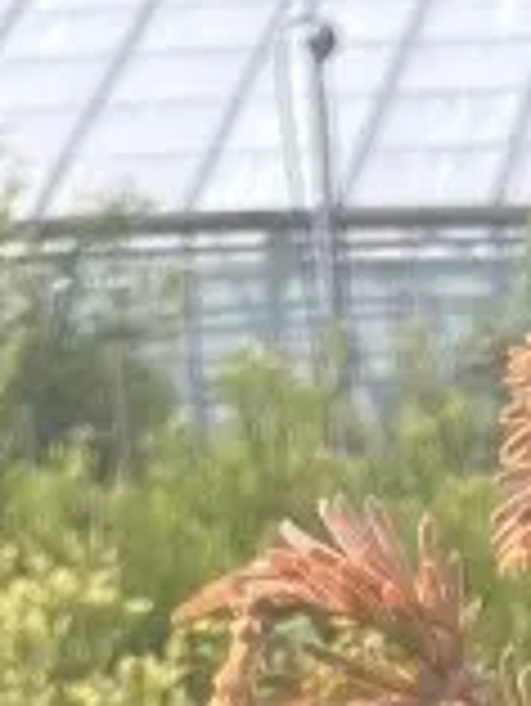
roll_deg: +0.7
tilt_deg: -24.2
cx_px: 981
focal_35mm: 179
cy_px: 2419
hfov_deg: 8.0
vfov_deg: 8.4
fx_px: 3656
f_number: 1.6
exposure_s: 1/737
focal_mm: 5.1
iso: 50
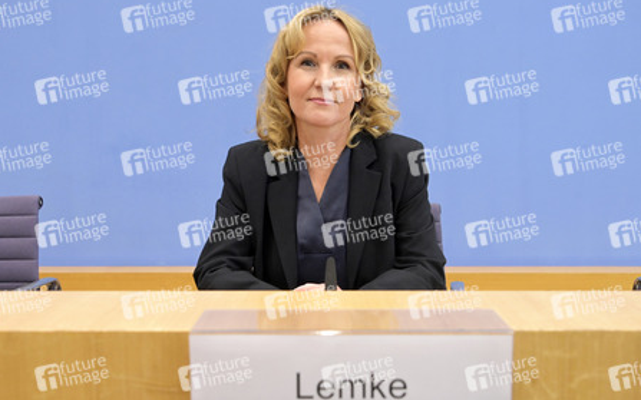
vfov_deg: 34.4
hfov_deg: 52.8
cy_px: 195
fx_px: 646
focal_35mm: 37
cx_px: 320
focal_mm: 36
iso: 5000
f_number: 5.6
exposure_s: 1/400
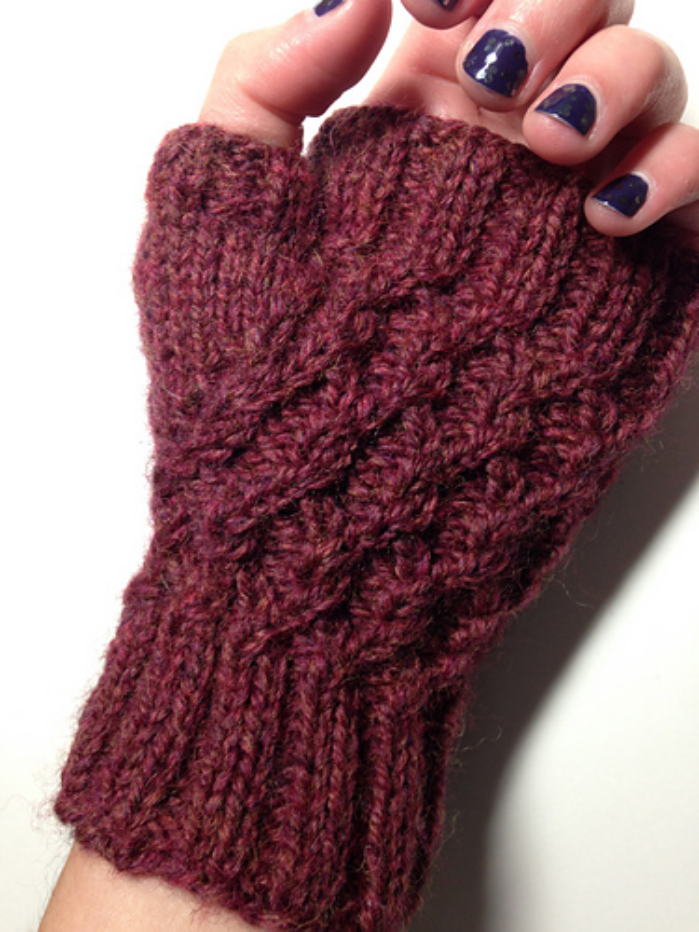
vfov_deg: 55.4
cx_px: 350
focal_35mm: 33
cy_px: 466
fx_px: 888
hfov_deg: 42.9
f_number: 2.4
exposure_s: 1/20
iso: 64
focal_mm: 4.12
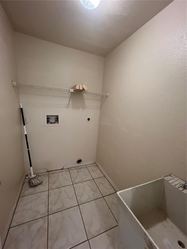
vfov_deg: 106.2
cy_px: 124
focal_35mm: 13
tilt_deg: -12.2
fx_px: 94
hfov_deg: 89.9
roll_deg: -4.4
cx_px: 94
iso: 160
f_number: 1.8
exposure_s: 1/60
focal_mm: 1.57
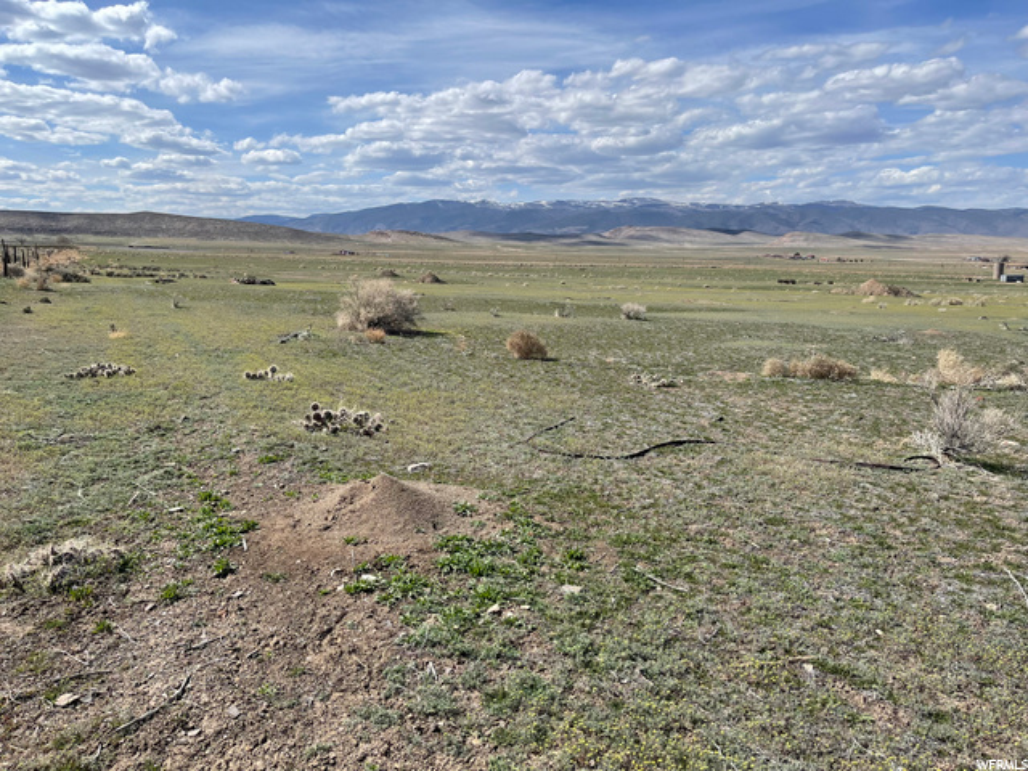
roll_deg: +0.9
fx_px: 772
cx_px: 514
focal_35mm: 26
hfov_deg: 67.3
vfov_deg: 53.1
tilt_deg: -9.3
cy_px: 386
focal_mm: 5.1
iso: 32
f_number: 1.6
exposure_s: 1/5376
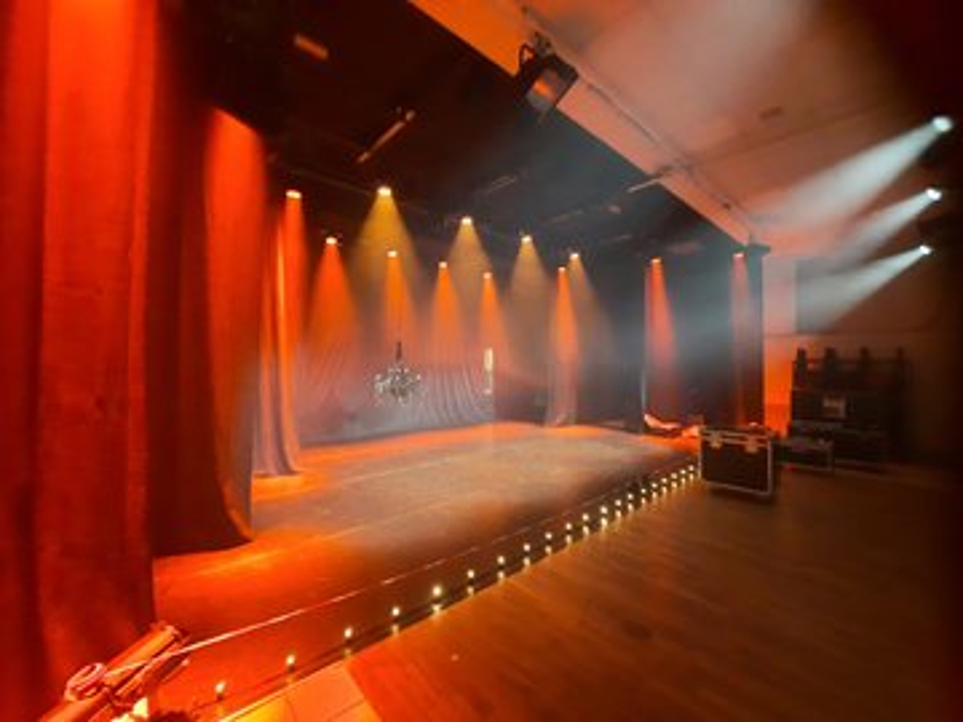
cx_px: 482
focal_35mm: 13
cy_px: 361
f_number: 2.2
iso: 800
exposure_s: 1/13
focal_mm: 1.74
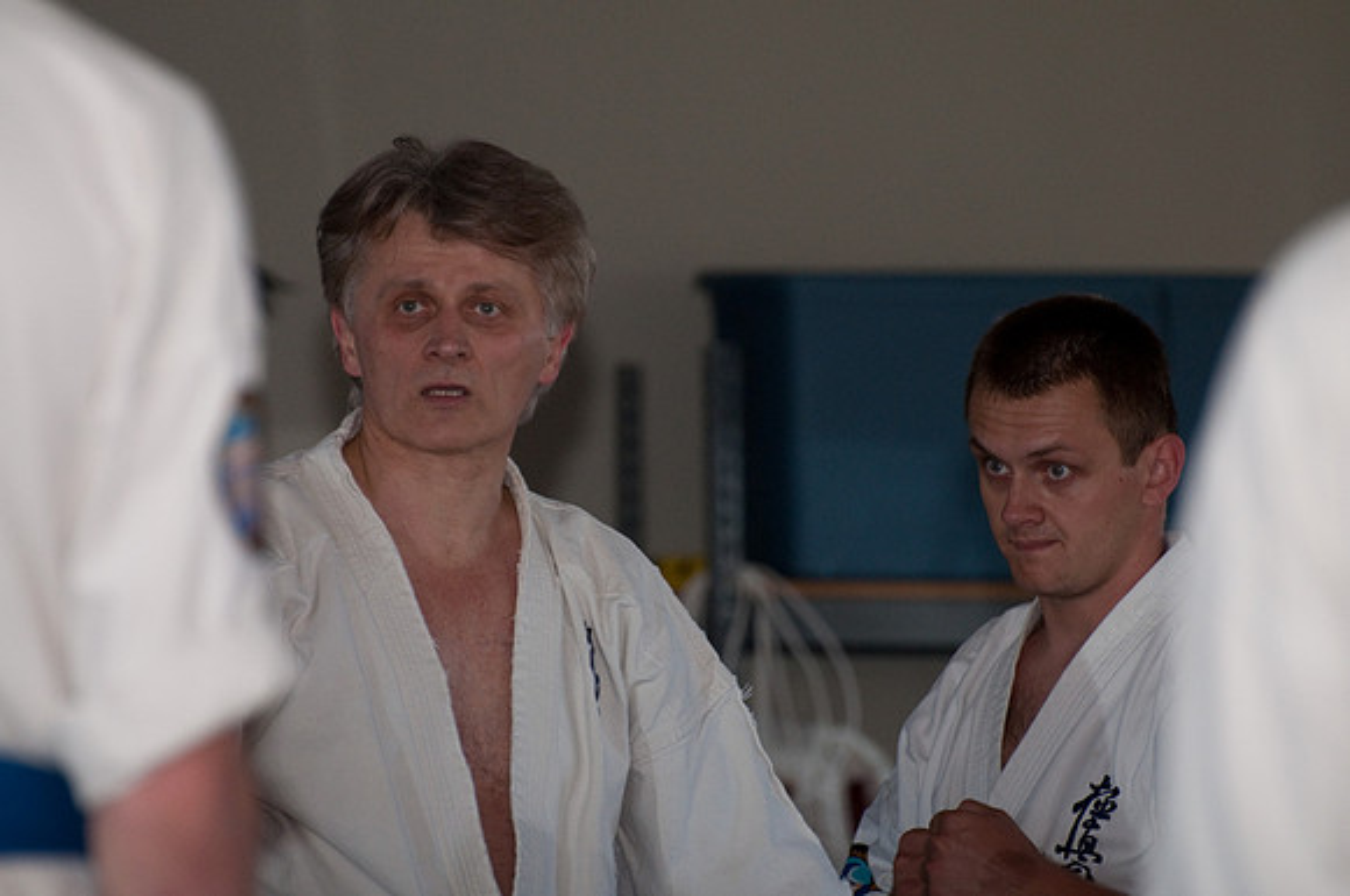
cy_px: 448
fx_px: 13481
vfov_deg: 3.8
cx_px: 675
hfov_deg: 5.7
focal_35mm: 360
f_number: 5.3
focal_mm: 240
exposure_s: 1/200
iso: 800
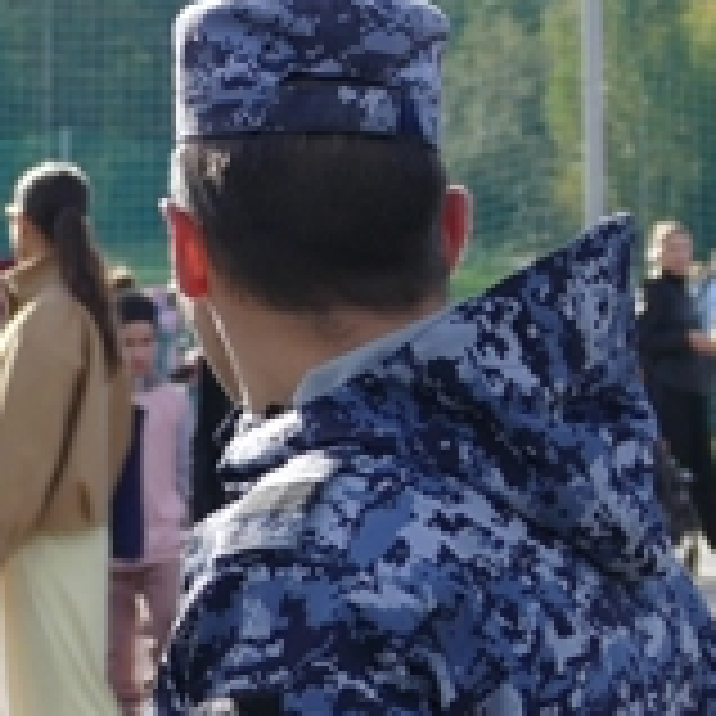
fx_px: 6459
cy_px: 293
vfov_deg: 6.3
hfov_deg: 6.3
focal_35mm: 276
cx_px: -32
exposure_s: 1/640
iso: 125
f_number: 3.6
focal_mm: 25.32
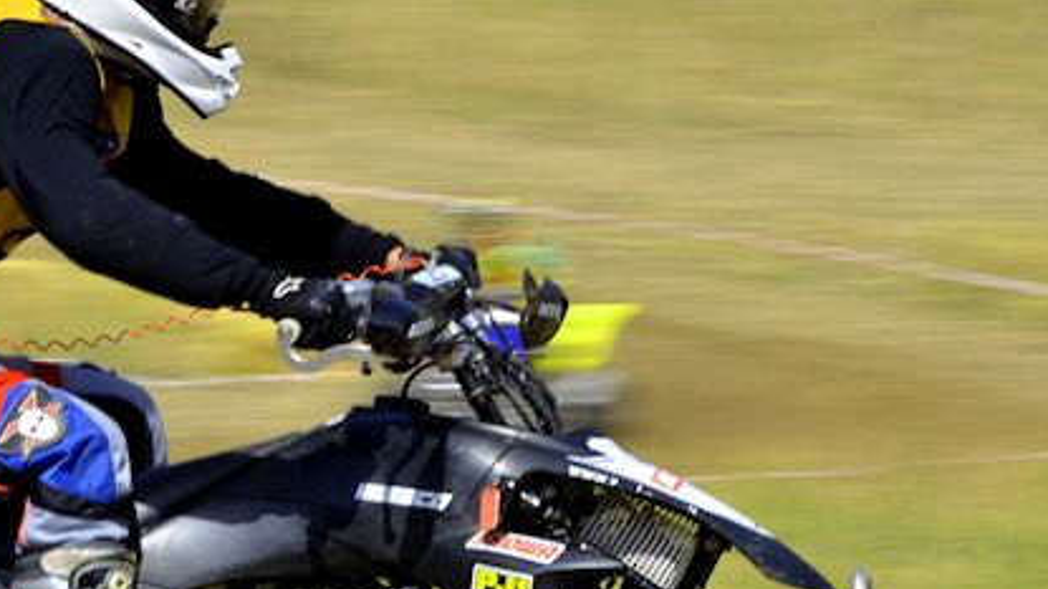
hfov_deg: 5.3
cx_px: 573
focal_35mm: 406
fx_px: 11285
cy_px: 672
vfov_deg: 3.0
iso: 200
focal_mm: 105
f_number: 16
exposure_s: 1/200
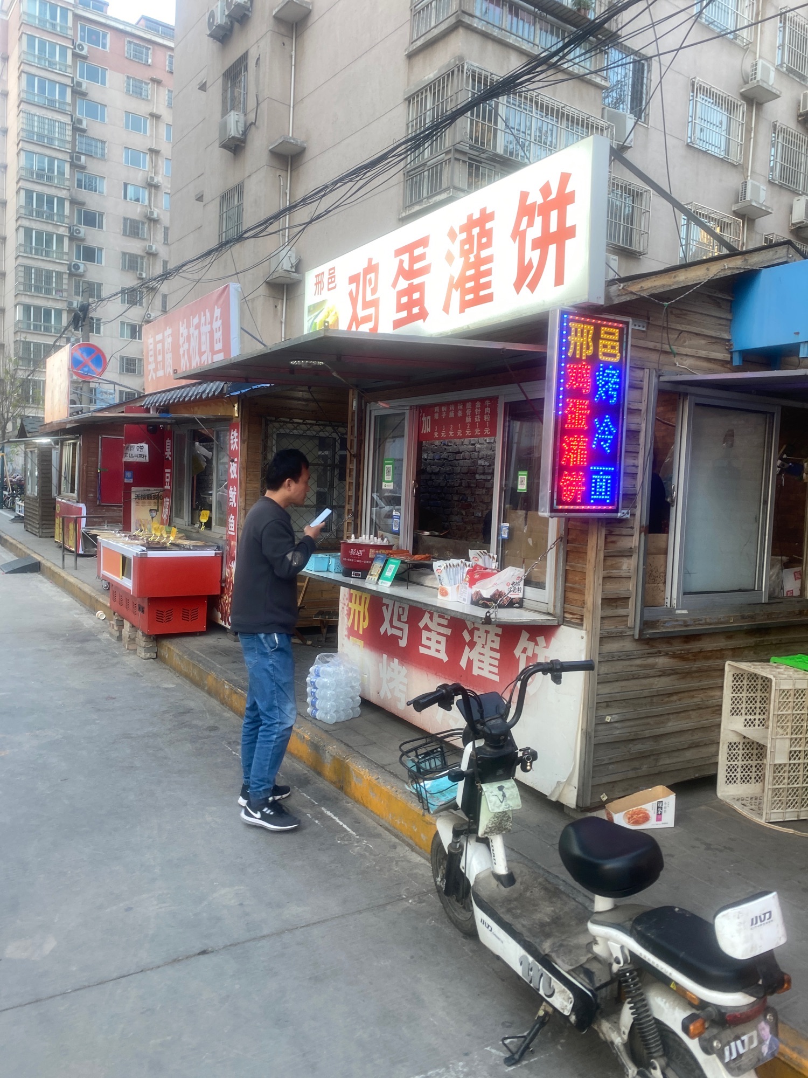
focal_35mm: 26
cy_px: 539
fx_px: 809
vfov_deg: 67.3
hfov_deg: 53.1
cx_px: 404
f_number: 1.8
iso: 50
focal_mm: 4.25
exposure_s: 1/100
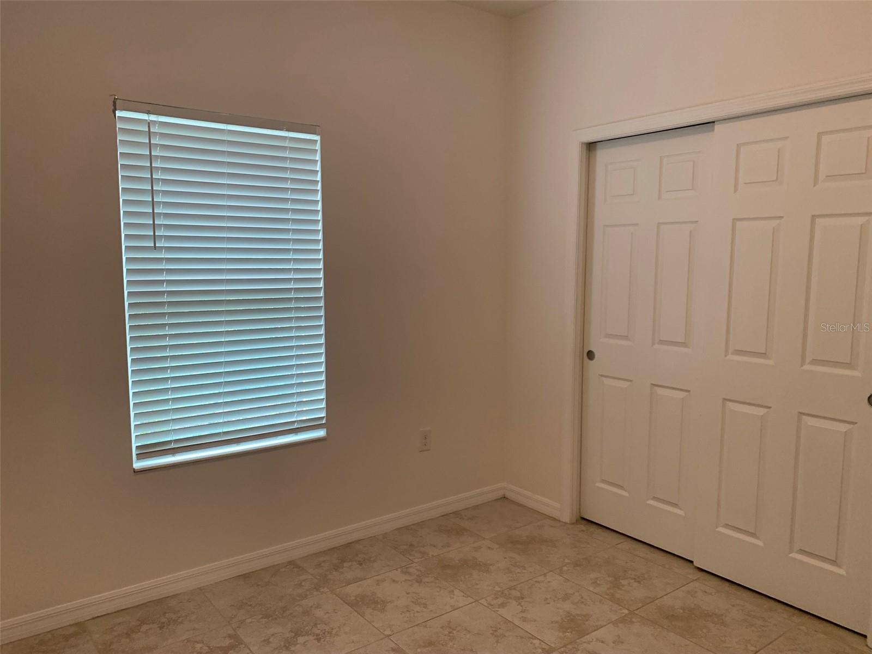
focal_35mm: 26
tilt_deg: -6.8
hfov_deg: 67.3
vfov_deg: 53.1
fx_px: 655
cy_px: 327
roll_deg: +0.6
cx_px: 436
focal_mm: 4.25
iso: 100
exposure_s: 1/98
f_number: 1.8
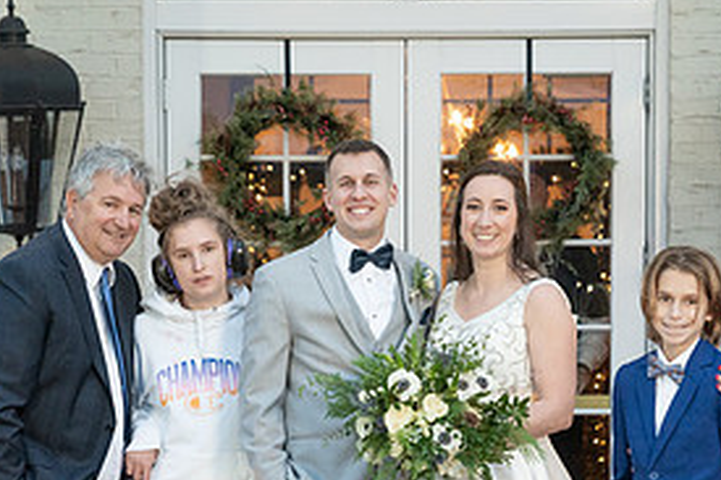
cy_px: 439
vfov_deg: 9.0
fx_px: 3042
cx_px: 418
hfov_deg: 13.5
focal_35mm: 152
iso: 4000
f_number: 4
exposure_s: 1/100
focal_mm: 70
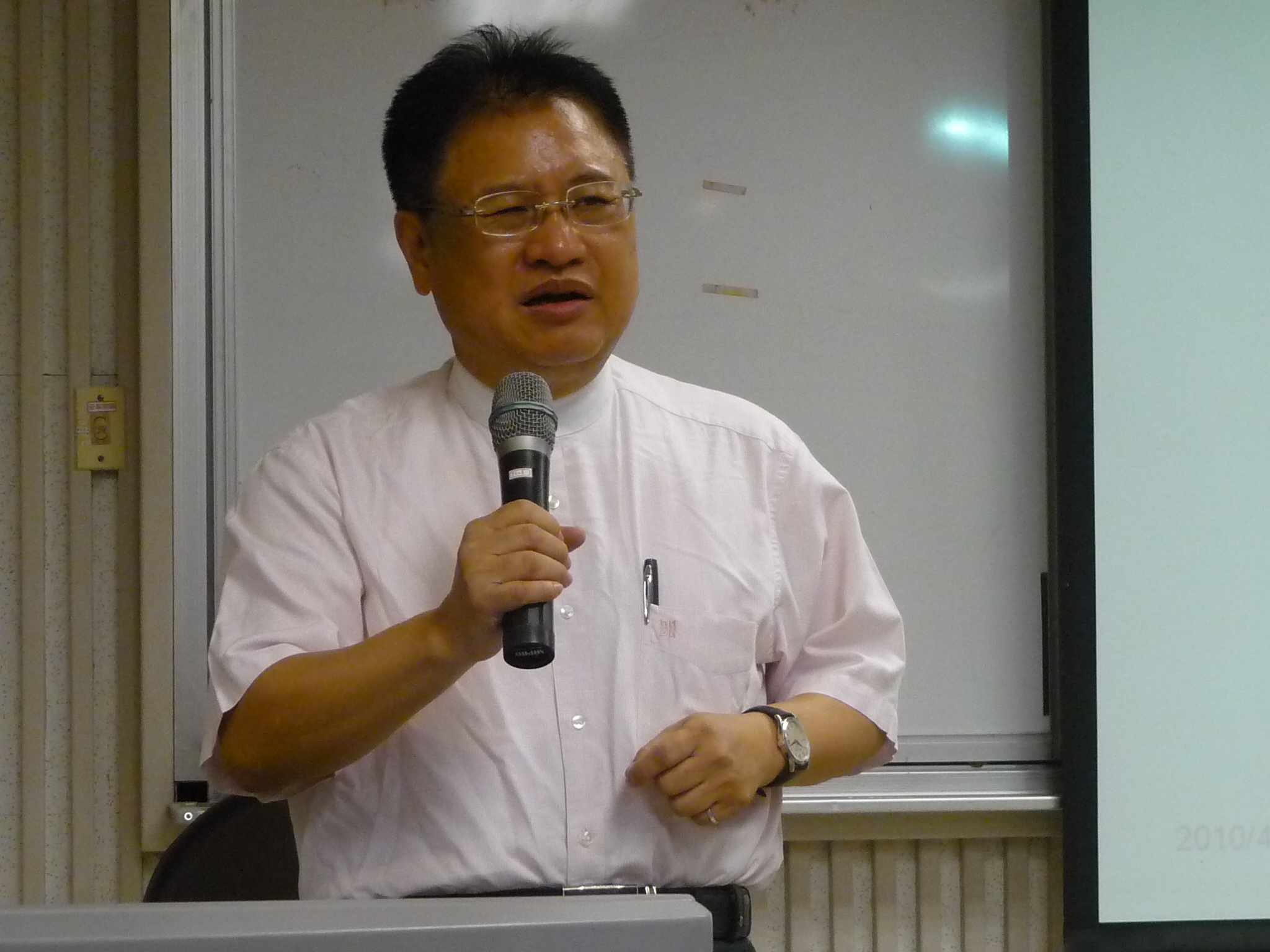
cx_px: 635
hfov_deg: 22.3
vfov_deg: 16.8
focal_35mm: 88
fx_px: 3229
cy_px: 476
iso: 400
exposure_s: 1/50
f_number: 3.4
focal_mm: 9.1
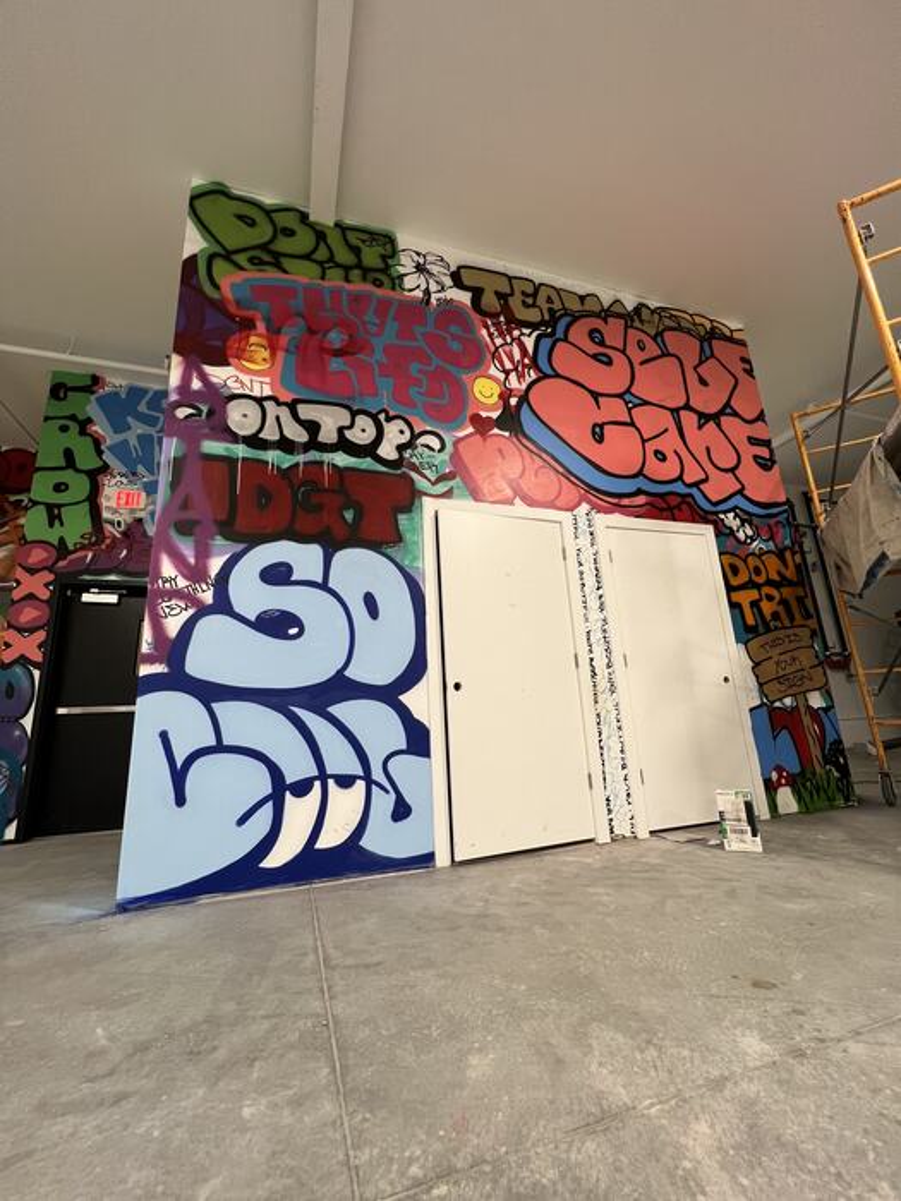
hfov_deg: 89.9
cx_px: 450
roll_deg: +2.7
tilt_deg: +15.5
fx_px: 451
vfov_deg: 106.2
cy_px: 600
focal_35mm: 13
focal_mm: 1.57
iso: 125
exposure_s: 1/120
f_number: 1.8
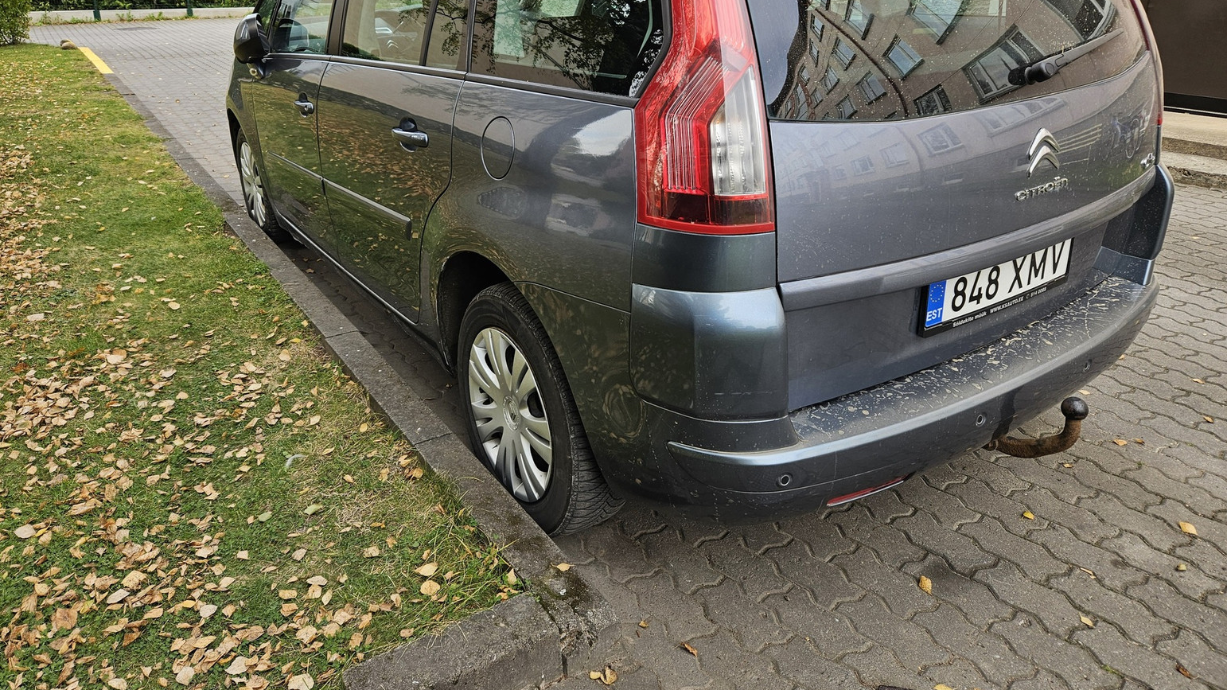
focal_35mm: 26
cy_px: 224
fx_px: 846
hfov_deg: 71.9
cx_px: 592
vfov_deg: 43.7
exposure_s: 1/249
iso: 40
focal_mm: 5.4
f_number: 1.8
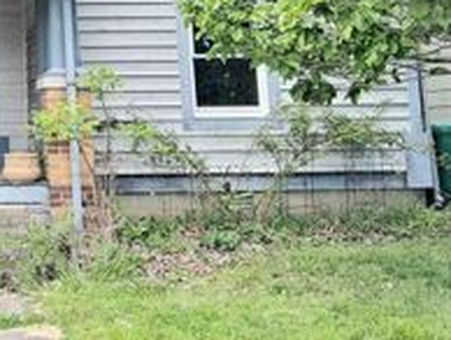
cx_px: -60
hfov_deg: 26.4
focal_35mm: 67
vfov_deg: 21.2
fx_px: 874
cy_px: 1
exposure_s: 1/120
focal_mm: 3.98
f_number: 1.8
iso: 64
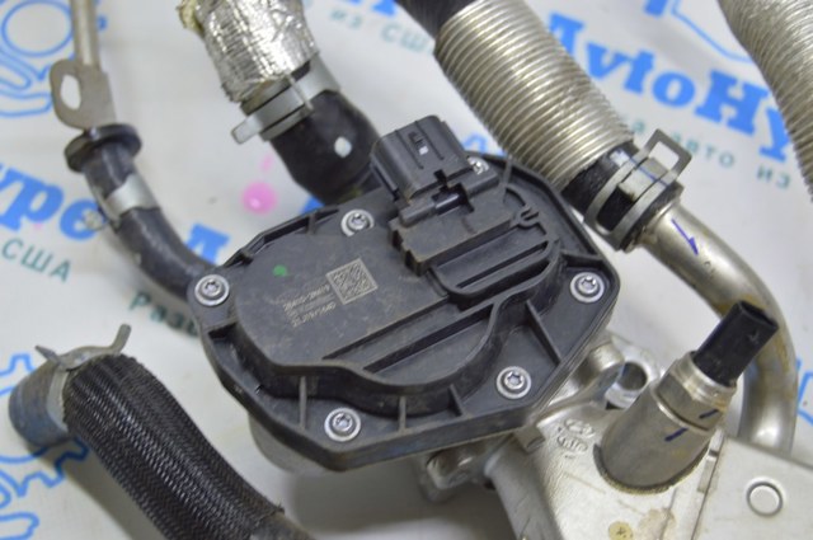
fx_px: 1421
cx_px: 406
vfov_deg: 21.5
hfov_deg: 31.9
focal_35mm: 63
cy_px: 270
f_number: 5.6
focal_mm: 42
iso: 400
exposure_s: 1/20
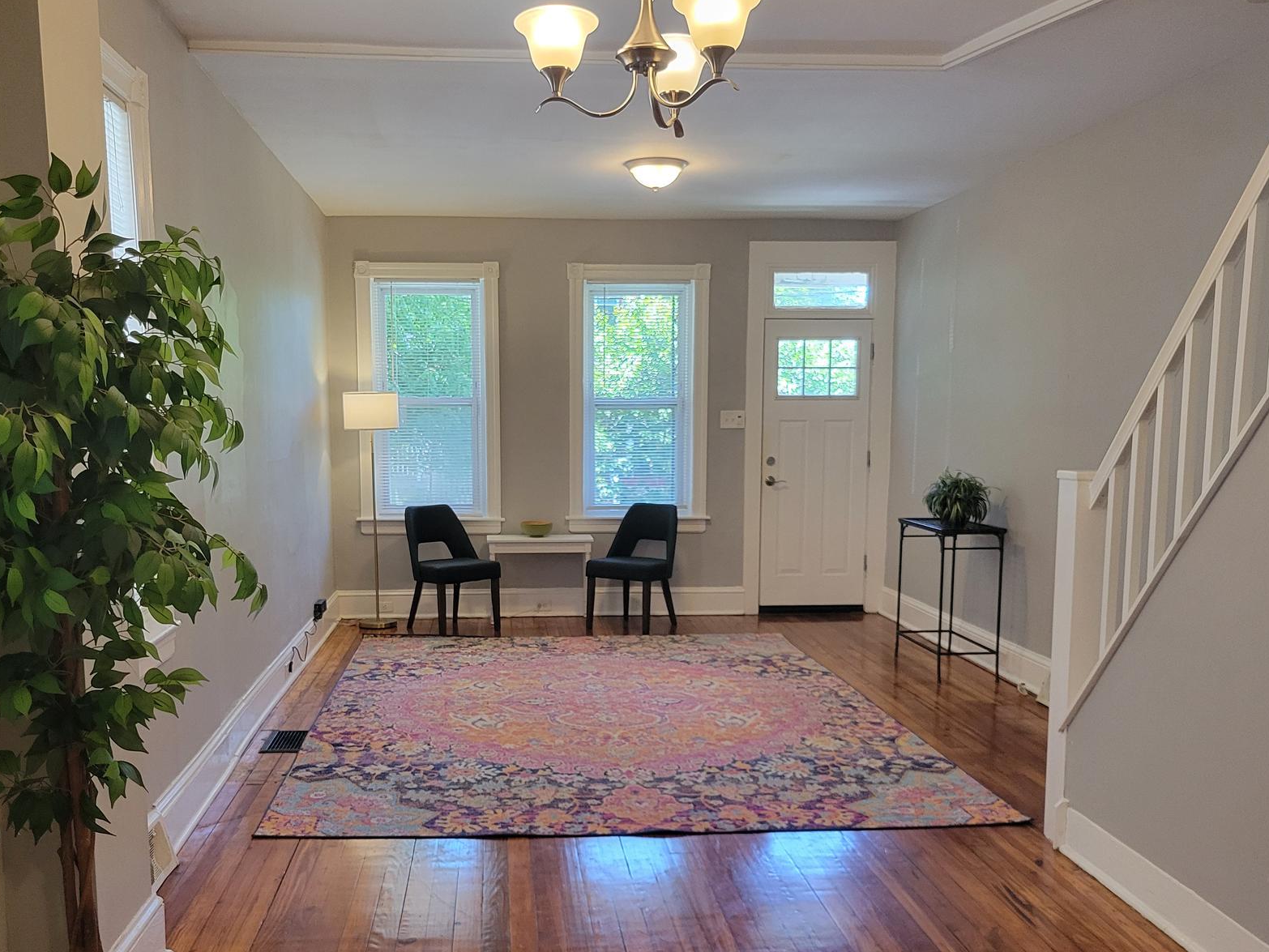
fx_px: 1247
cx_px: 591
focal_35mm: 34
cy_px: 602
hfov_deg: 53.9
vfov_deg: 41.5
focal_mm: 5.4
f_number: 1.8
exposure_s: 1/120
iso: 320
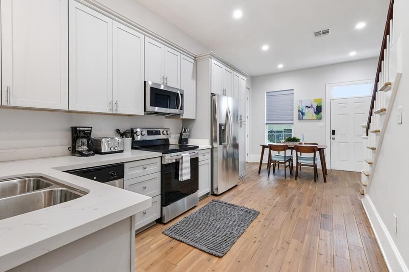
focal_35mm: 17
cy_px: 131
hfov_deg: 93.2
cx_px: 195
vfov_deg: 70.4
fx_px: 193
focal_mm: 10.4
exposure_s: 1/3
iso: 400
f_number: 10
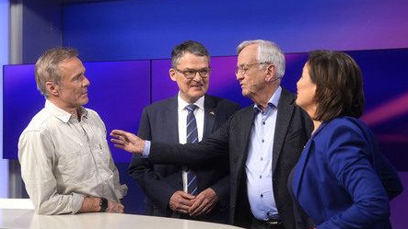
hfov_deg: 42.9
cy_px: 133
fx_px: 519
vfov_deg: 24.9
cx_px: 206
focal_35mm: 48
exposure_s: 1/250
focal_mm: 30
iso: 640
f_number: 2.2
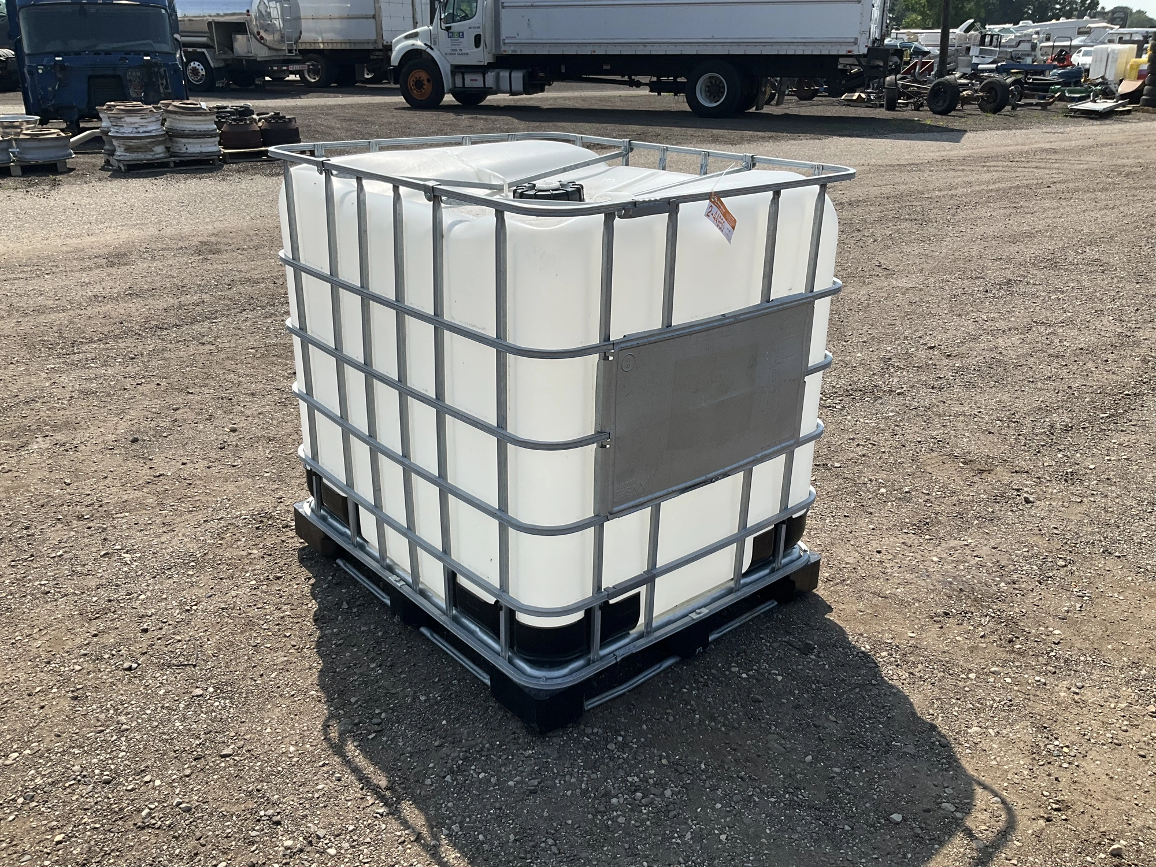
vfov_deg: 48.2
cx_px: 578
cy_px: 434
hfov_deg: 61.7
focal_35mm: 29
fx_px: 968
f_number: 1.8
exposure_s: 1/1675
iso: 25
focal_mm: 3
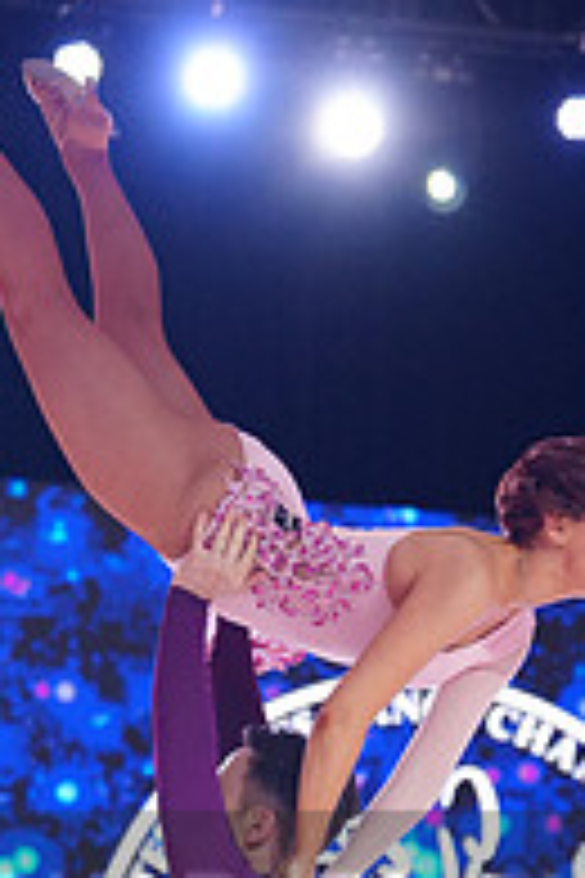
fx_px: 5728
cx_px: 254
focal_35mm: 235
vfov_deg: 8.7
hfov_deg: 5.8
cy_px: 964
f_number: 2.8
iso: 2000
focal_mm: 79
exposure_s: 1/400
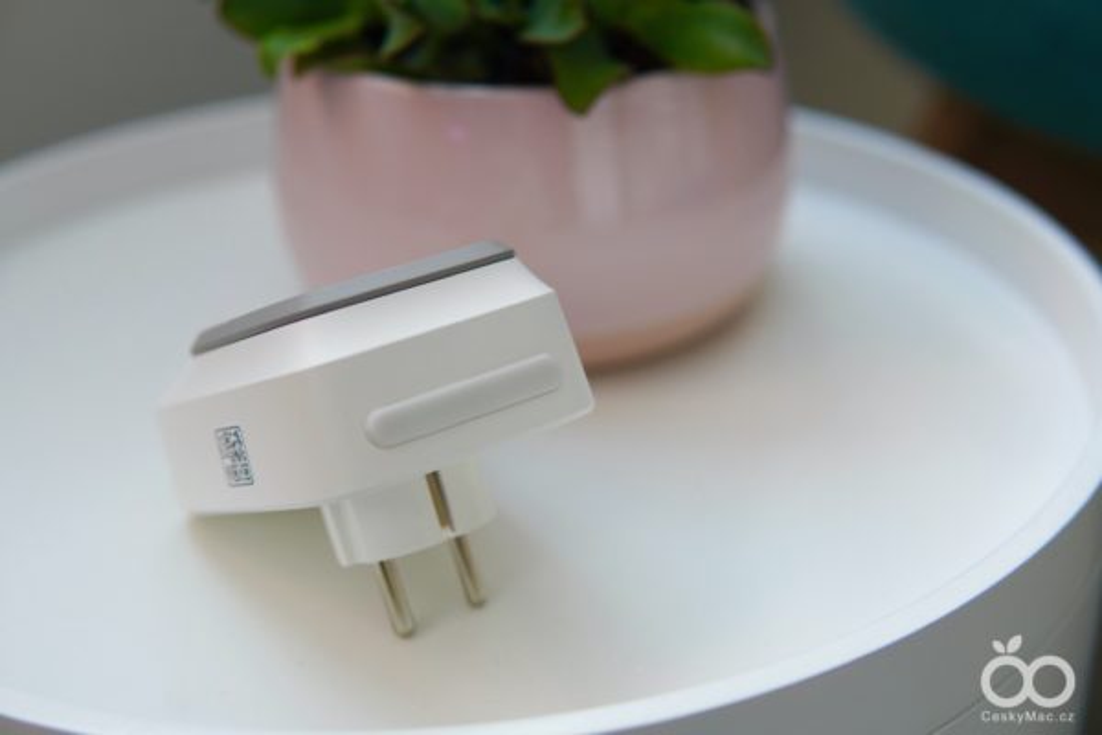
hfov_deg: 43.6
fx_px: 1377
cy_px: 368
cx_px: 551
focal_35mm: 45
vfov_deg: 29.9
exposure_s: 1/50
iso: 320
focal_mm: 30
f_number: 2.5
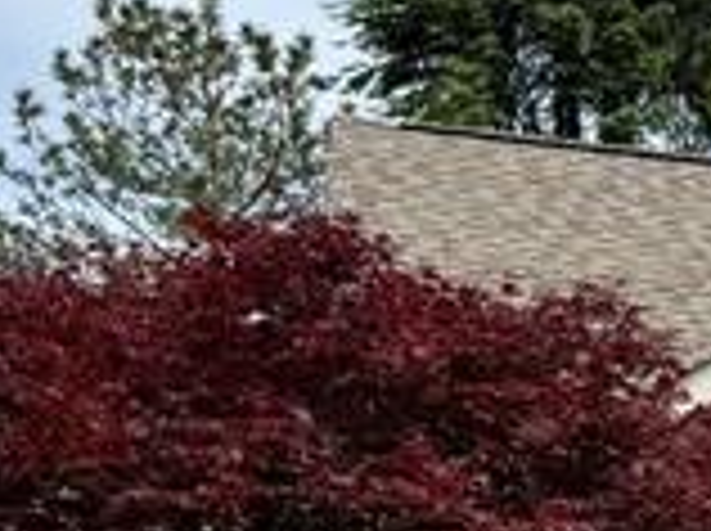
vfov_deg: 9.2
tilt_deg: +3.2
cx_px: 1647
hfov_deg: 10.9
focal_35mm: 156
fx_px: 3199
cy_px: 846
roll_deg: -0.5
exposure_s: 1/4049
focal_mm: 6.76
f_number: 1.78
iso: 80
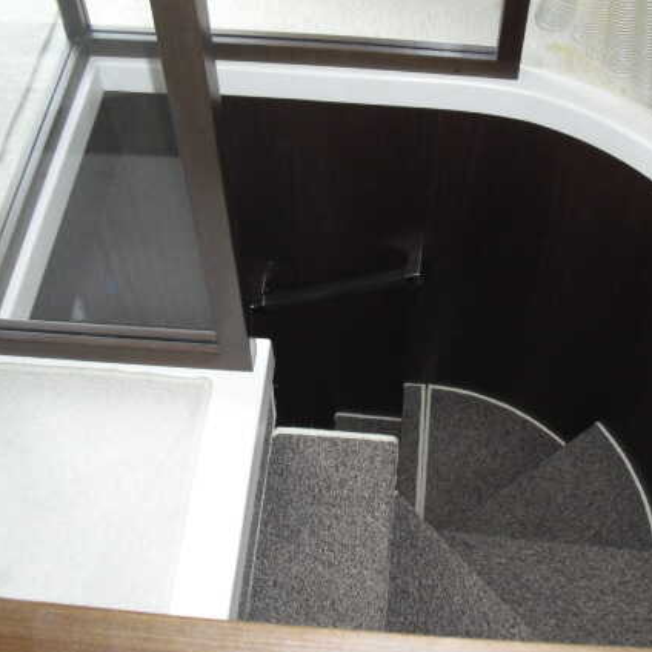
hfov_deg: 35.2
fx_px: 1023
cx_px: 389
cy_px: 294
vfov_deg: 35.3
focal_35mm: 48
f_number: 3.1
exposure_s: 1/60
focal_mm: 6.3
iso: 400
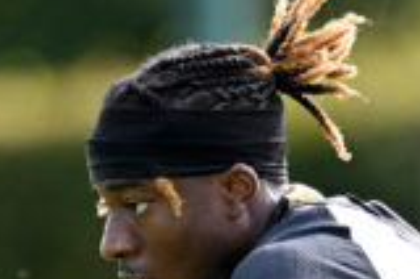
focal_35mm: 2568
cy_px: 704
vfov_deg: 0.5
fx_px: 29900
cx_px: 399
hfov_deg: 0.8
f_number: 3.5
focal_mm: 400
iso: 400
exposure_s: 1/1600
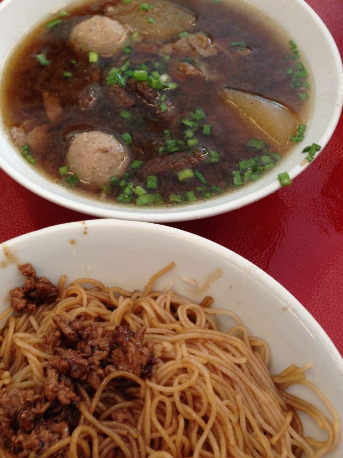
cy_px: 239
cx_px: 142
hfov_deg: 36.7
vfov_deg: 47.9
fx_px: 515
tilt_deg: -57.3
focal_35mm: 39
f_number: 2.4
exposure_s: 1/20
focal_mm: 4.12
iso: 80
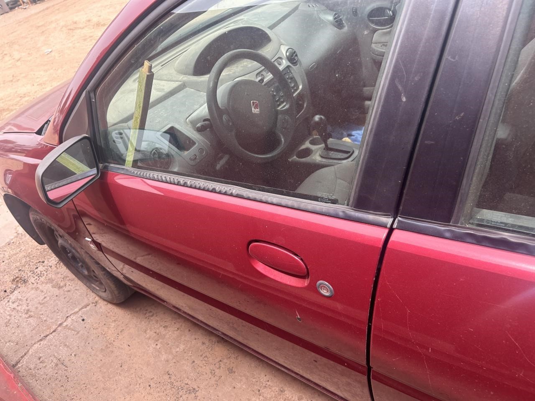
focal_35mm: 26
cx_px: 268
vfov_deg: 53.1
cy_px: 200
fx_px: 402
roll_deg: +17.8
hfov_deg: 67.3
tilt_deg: -36.6
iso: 50
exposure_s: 1/521
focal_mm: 5.7
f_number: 1.5
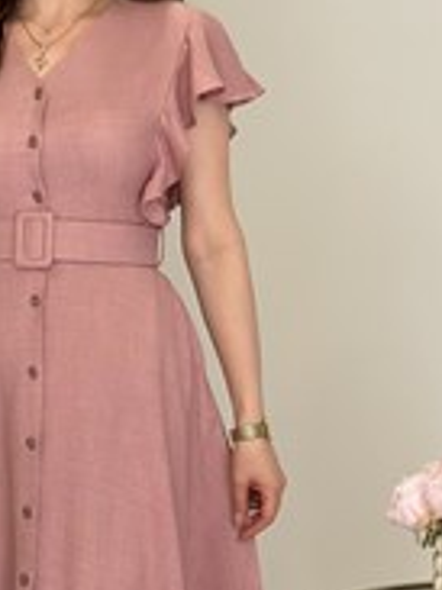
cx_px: 68
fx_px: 2386
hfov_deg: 10.5
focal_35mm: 140
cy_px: 366
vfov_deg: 14.1
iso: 80
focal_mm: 6.86
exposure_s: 1/513
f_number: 1.78
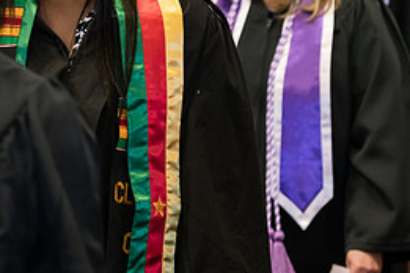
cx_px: 71
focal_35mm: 227
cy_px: -15
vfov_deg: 6.0
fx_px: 2585
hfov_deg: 9.0
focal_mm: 102
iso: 1600
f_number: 3.5
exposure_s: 1/200
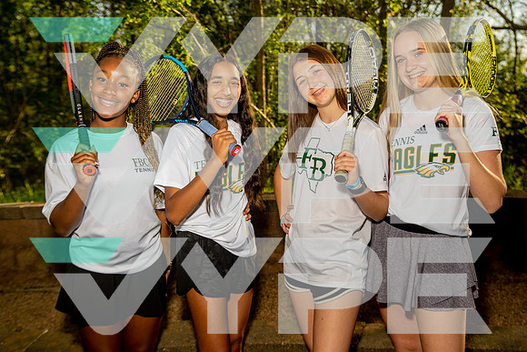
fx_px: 583
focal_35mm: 40
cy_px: 195
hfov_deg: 48.6
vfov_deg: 33.5
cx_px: 247
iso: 125
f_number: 2.8
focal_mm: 34
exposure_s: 1/250
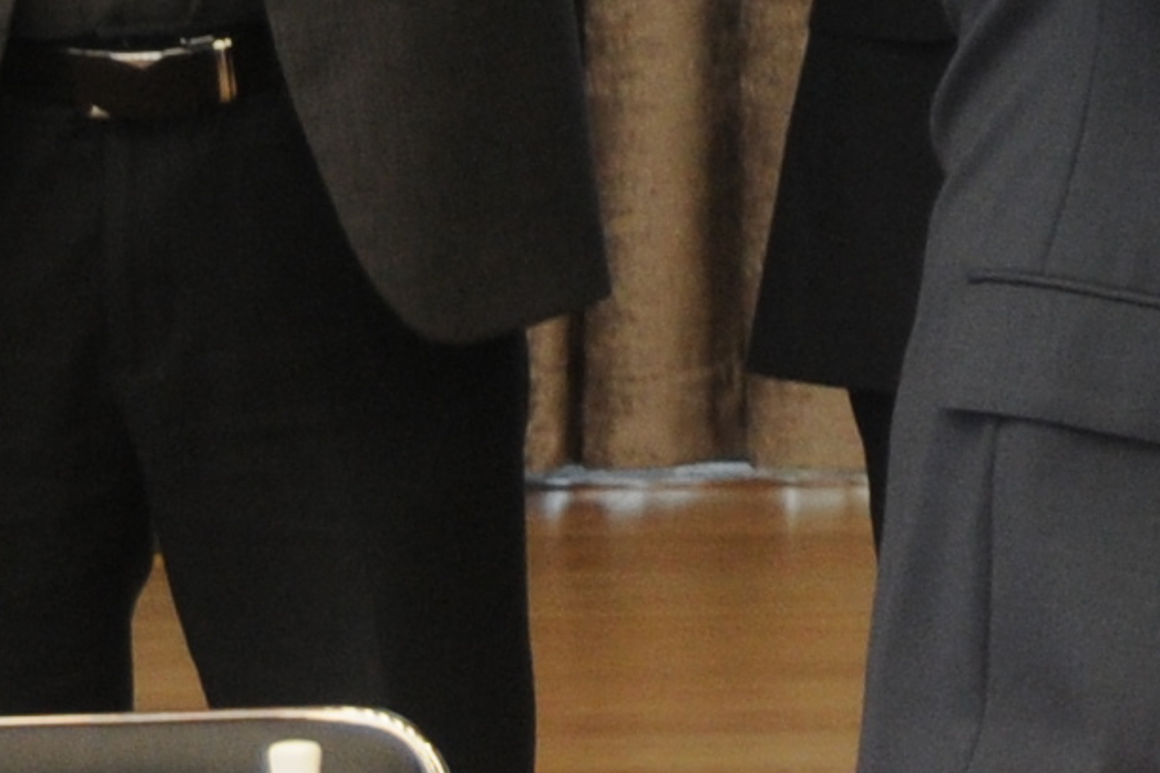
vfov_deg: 5.0
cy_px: -487
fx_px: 8796
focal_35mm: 273
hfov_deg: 7.2
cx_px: 2491
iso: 400
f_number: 4.2
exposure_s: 1/25
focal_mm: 26
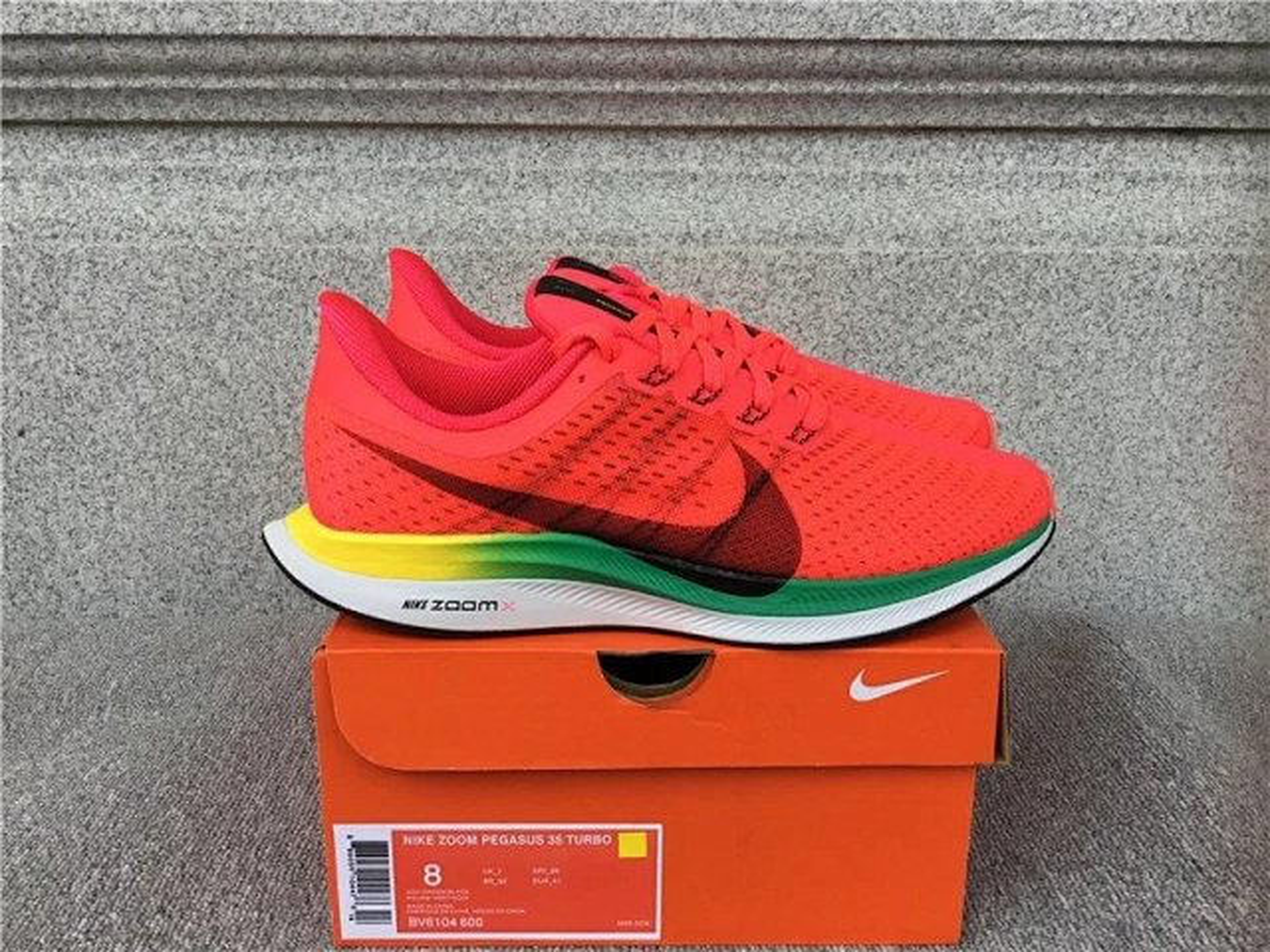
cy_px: 476
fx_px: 1137
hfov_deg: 58.4
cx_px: 635
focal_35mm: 31
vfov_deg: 45.4
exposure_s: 1/100
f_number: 2.4
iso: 32
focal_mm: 3.3
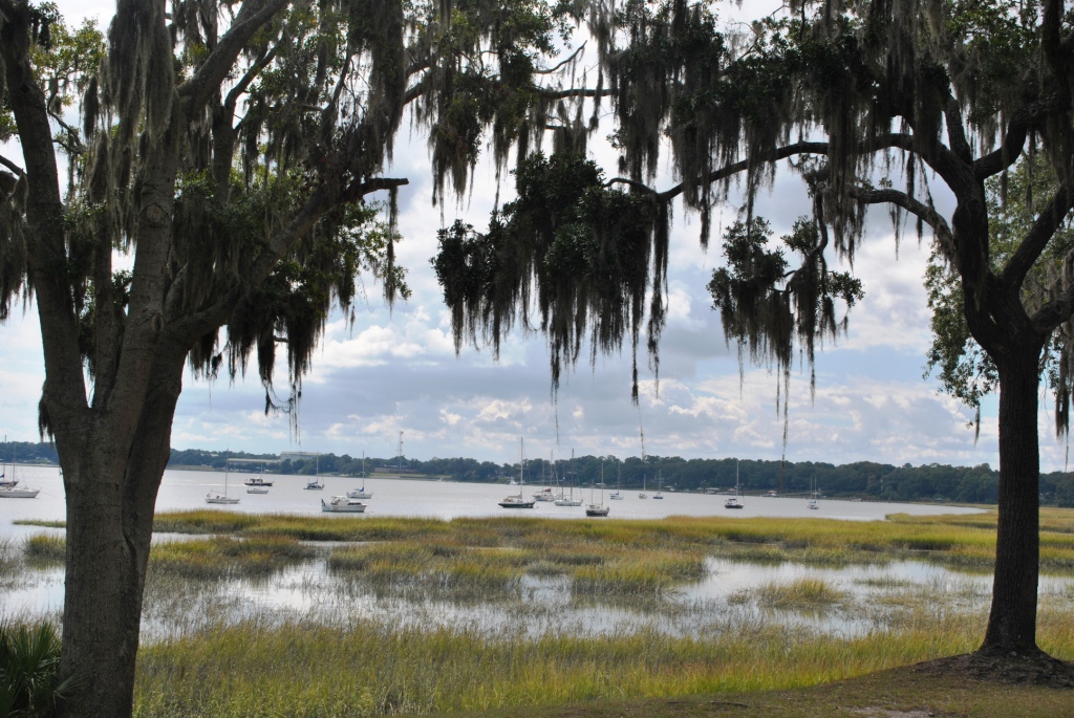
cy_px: 359
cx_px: 537
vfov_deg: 28.1
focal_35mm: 48
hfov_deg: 41.1
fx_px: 1433
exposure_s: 1/320
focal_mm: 32
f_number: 9
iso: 100
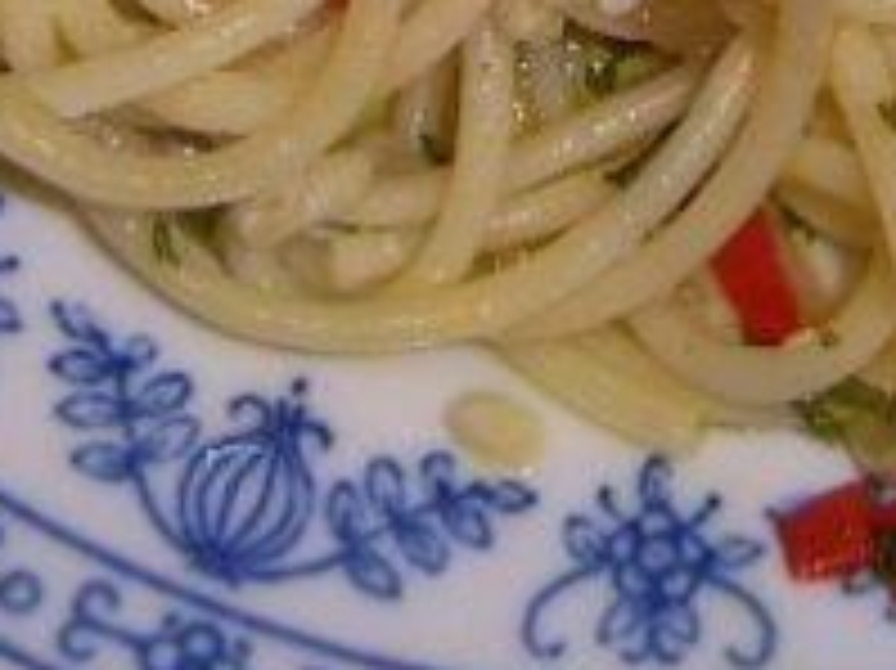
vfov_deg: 7.3
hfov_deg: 10.1
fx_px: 5070
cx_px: 761
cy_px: -652
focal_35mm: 196
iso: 100
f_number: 2.8
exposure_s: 1/30
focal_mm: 7.8
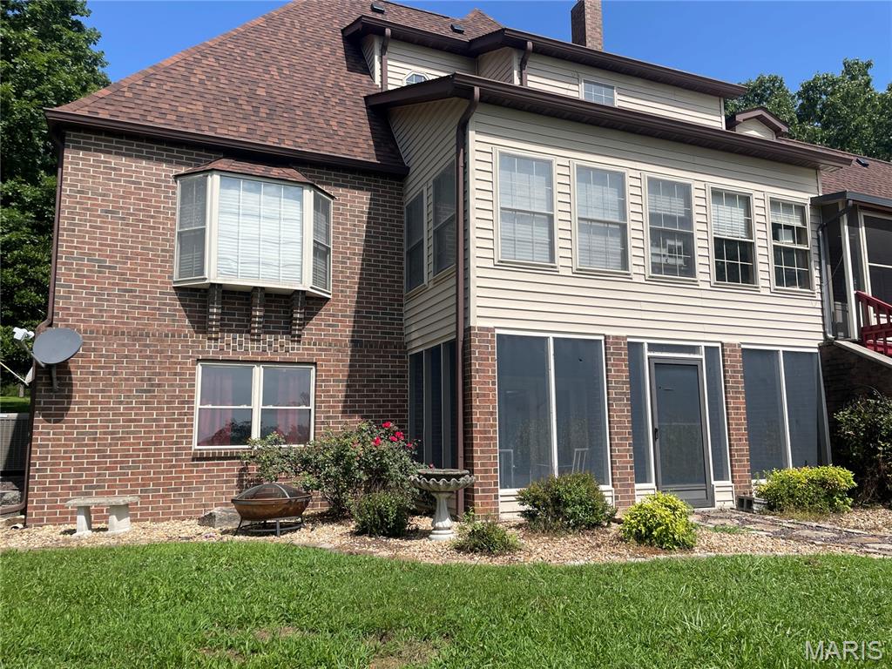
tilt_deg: +8.7
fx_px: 670
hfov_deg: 67.3
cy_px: 334
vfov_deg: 53.1
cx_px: 446
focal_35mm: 26
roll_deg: +0.6
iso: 32
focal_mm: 4.2
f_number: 1.6
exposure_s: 1/3509
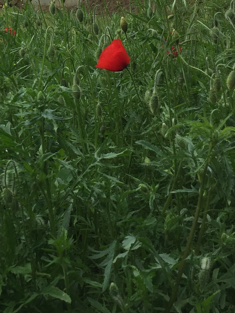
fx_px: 670
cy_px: 19
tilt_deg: -0.2
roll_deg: -0.3
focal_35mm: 74
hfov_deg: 19.3
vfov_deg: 25.3
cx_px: -4
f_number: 2.2
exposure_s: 1/1099
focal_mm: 4.15
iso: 32
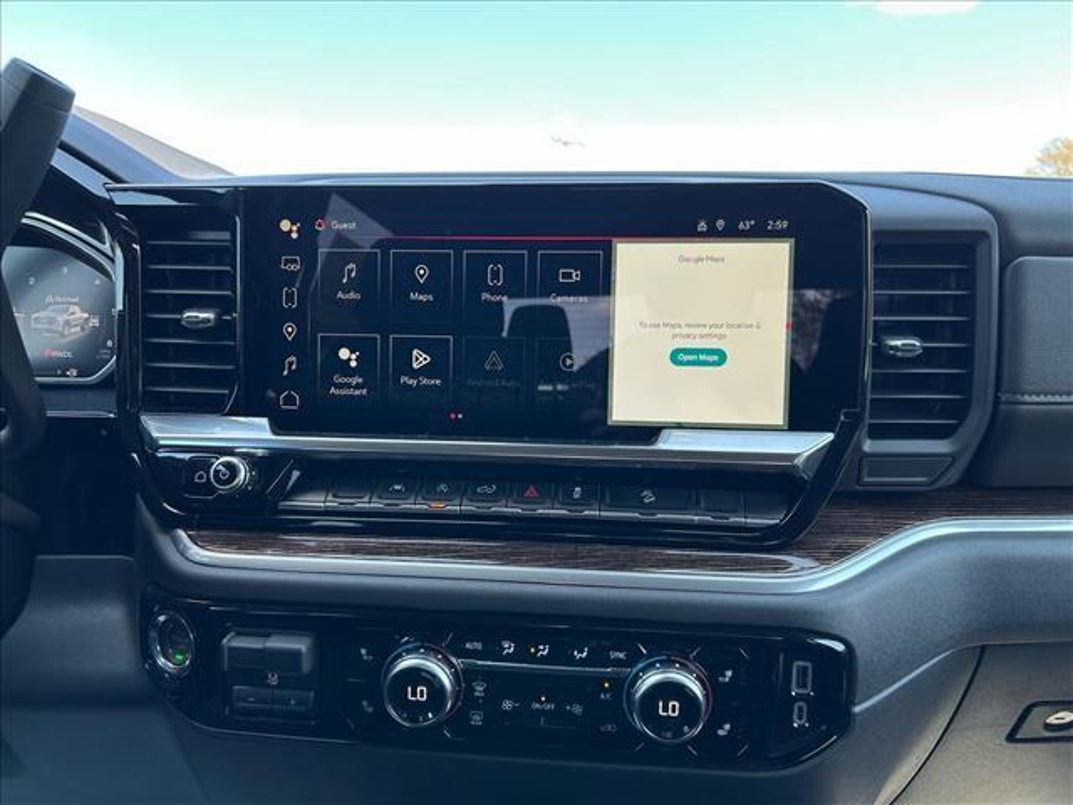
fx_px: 806
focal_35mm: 26
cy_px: 402
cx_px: 536
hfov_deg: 67.3
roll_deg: +0.6
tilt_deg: -8.6
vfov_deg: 53.1
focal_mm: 5.7
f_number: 1.5
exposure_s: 1/164
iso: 40
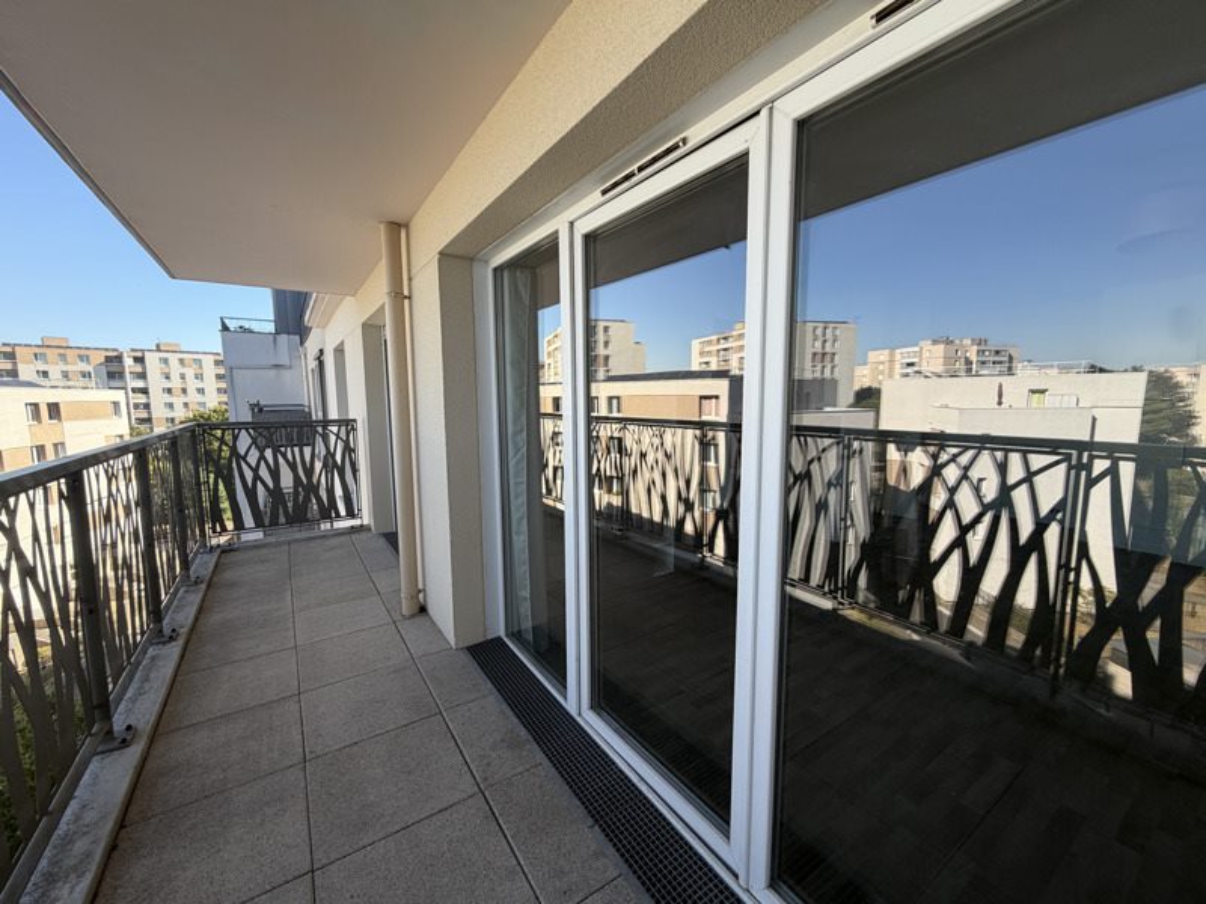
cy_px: 452
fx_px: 488
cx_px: 603
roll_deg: +0.8
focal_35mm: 14
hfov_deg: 102.1
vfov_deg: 85.7
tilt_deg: -7.1
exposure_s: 1/502
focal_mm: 2.22
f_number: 2.2
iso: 64
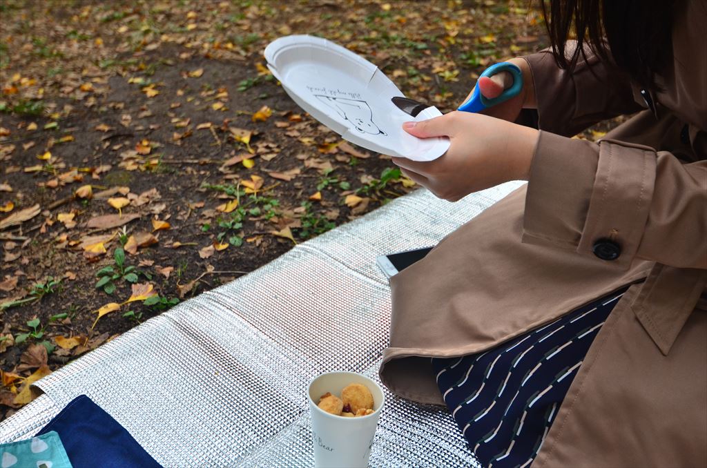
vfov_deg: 36.7
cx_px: 354
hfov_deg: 53.2
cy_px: 234
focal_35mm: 36
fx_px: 705
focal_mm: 24
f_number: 4.5
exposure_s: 1/160
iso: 500
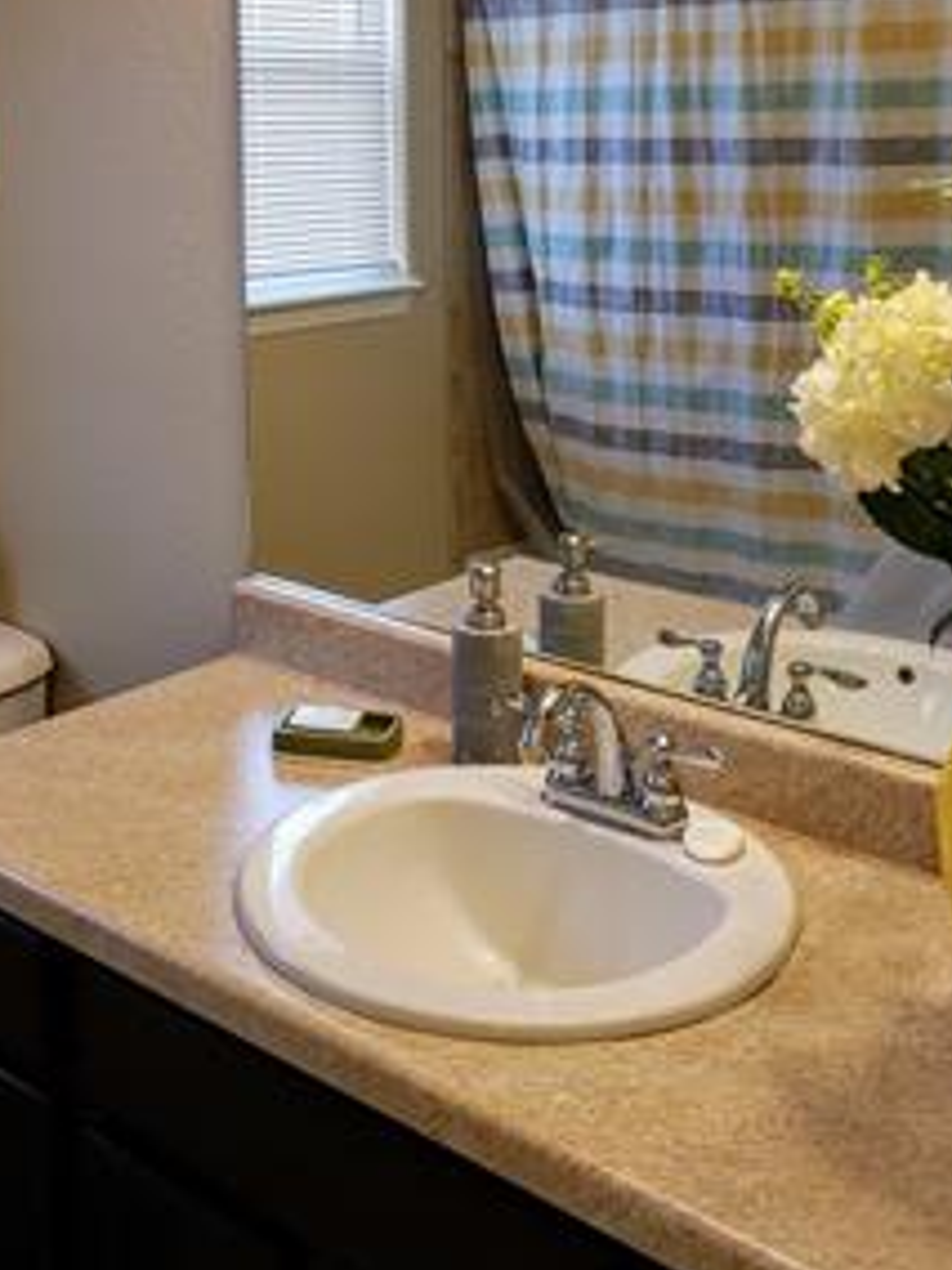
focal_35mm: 44
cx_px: 326
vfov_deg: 41.7
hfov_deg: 32.6
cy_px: 318
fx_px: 1613
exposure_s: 1/60
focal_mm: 4.3
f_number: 2.4
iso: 200
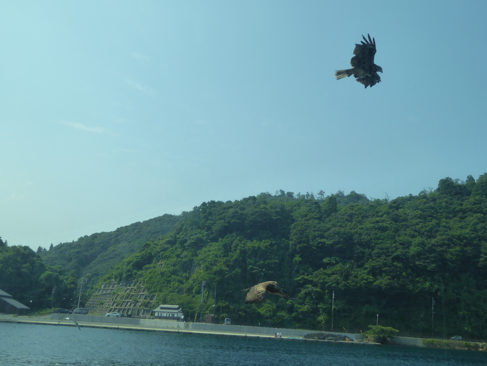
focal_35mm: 42
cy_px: 183
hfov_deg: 44.8
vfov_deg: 34.3
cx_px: 244
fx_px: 591
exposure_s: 1/800
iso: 160
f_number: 3.8
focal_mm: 7.2
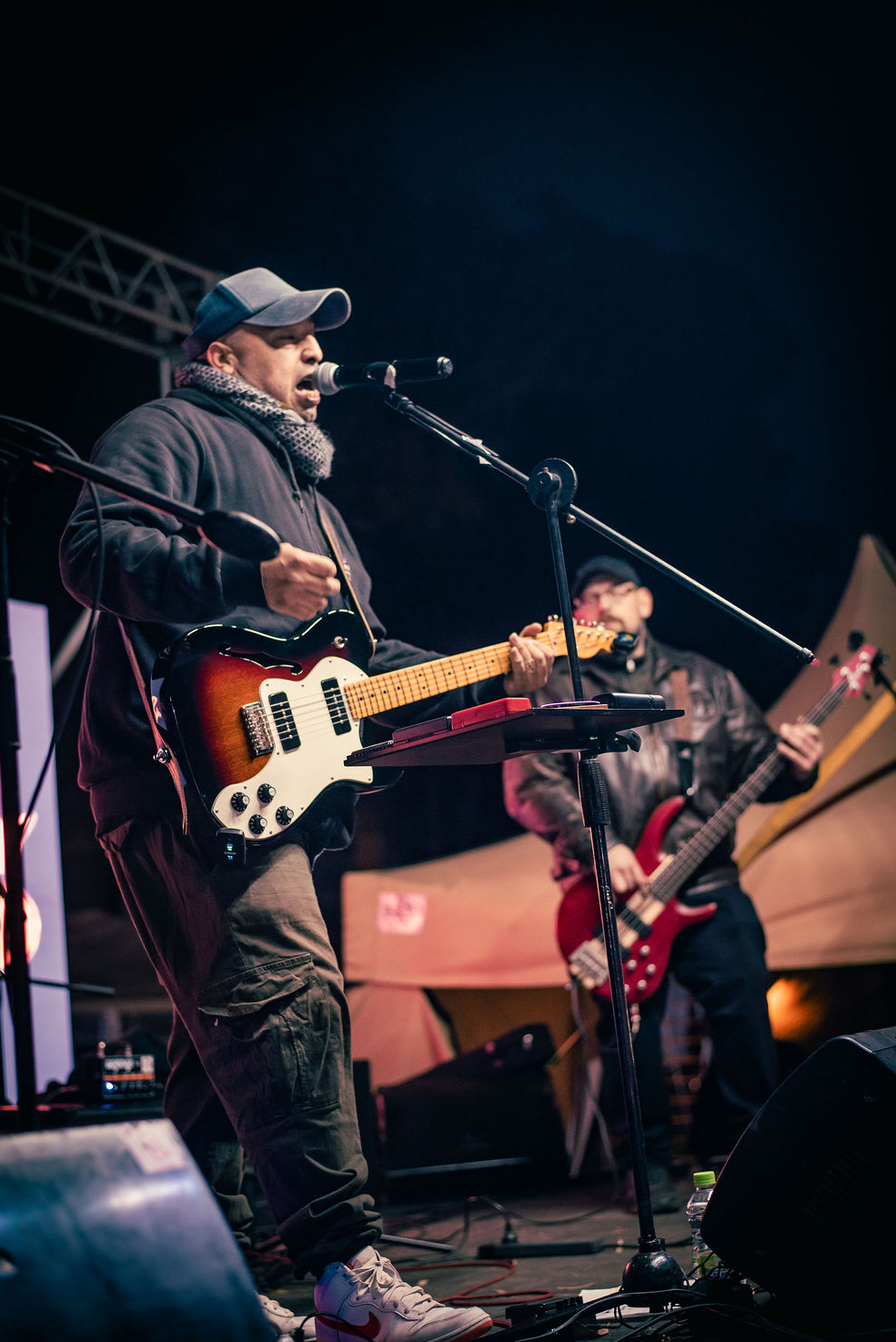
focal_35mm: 52
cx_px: 449
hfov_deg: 26.0
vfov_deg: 38.2
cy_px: 691
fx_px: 1939
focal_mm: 50
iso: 2000
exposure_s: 1/200
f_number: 2.5
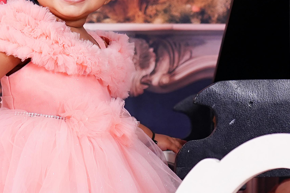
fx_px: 1160
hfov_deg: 14.2
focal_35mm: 144
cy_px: 66
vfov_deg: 9.5
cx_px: 170
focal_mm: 35
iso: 800
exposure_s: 1/800
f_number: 2.8
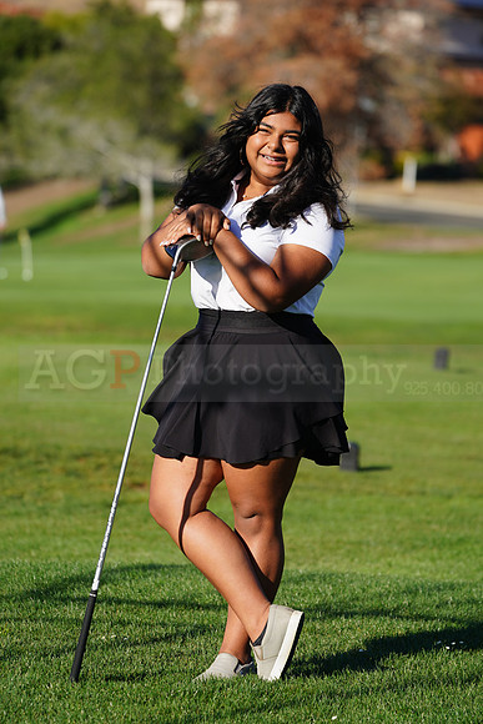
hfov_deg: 6.9
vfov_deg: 10.3
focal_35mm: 200
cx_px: 242
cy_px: 362
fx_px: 4022
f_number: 5.6
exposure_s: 1/500
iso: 100
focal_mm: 200
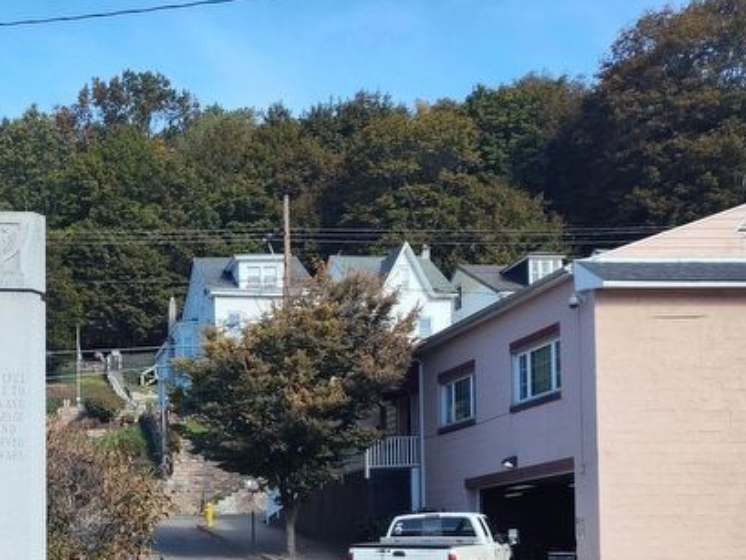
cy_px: 536
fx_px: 970
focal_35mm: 45
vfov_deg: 30.3
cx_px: 18
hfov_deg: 38.0
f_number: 1.8
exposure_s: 1/775
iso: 100
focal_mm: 5.56
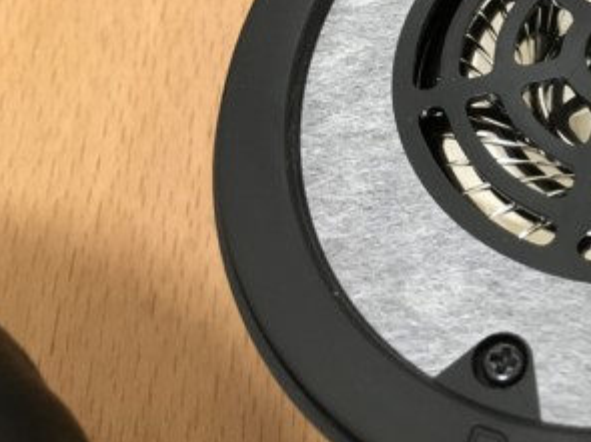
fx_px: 1007
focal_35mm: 59
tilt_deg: -55.8
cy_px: 76
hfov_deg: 30.5
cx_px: 583
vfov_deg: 24.3
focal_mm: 4.15
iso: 200
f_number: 2.2
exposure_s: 1/30
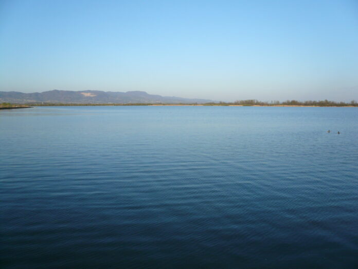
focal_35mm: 28
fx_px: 290
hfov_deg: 63.4
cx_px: 179
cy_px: 134
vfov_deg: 49.7
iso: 100
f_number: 2.8
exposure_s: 1/800
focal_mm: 4.6
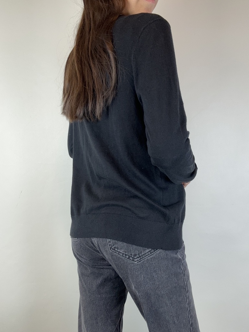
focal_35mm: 30
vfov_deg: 60.0
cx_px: 124
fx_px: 288
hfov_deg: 46.8
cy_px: 166
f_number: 1.9
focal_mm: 2.69
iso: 32
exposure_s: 1/100
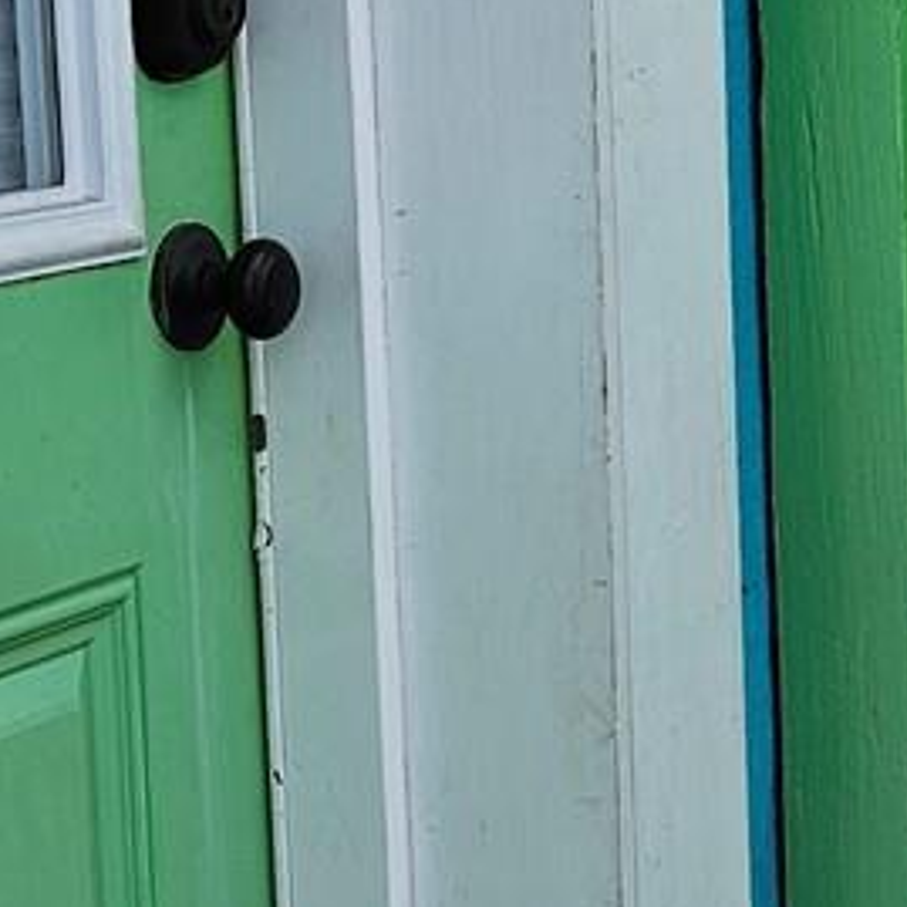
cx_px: 904
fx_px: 3587
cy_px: 334
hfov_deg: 14.2
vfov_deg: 14.4
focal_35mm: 121
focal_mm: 5.4
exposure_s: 1/1493
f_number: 1.8
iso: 32
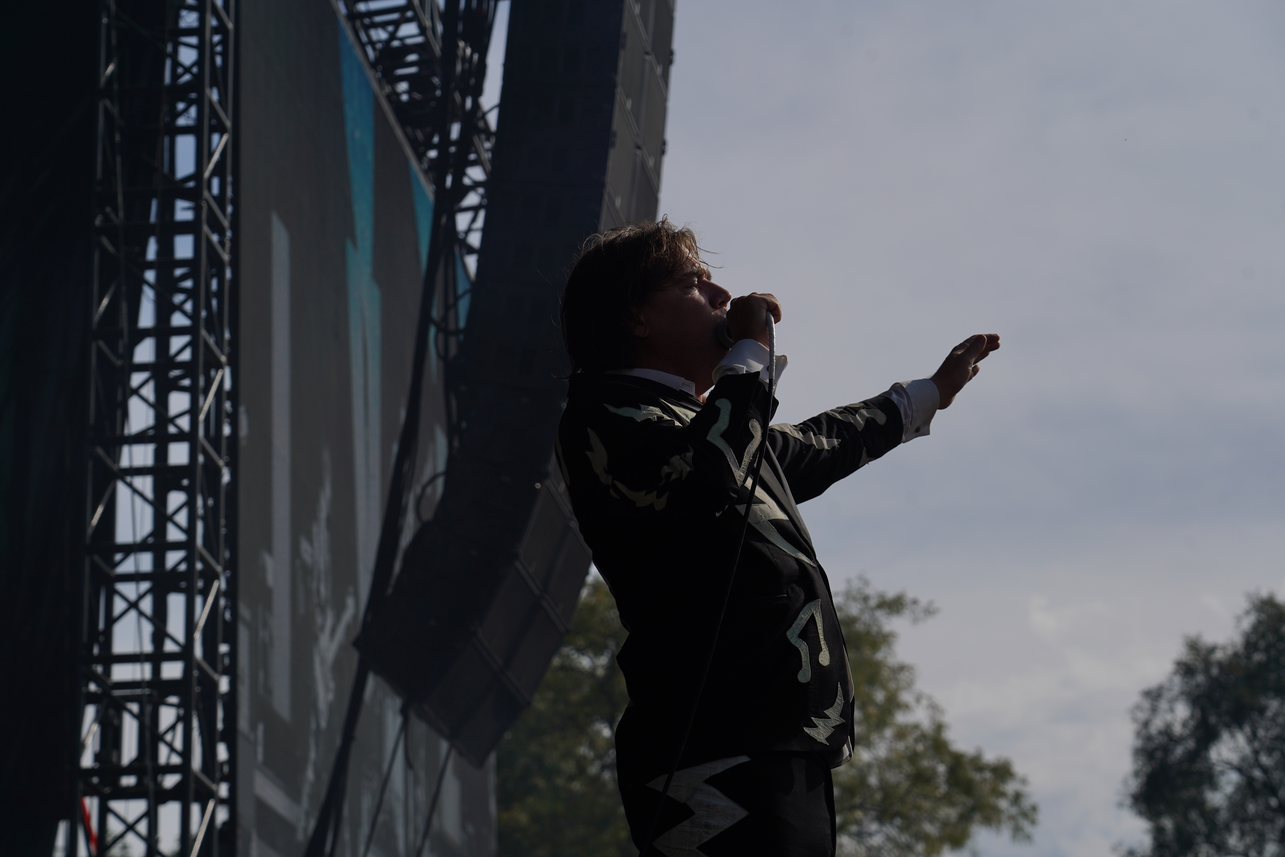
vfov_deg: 13.0
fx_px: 3748
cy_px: 428
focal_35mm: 105
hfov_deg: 19.5
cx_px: 642
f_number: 8
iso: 100
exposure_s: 1/1000
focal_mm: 105
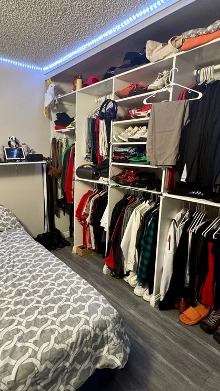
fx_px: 218
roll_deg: -0.8
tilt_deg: -11.6
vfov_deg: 83.9
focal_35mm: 21
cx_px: 73
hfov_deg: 52.5
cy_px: 192
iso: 800
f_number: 2.2
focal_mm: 2.22
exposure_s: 1/60
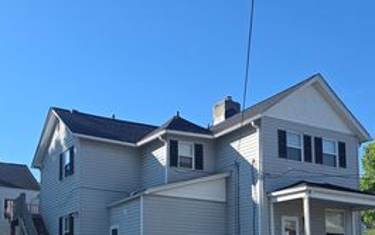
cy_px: 234
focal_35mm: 46
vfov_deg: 26.6
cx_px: 144
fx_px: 470
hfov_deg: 43.2
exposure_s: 1/3238
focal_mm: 6.3
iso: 80
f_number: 1.7
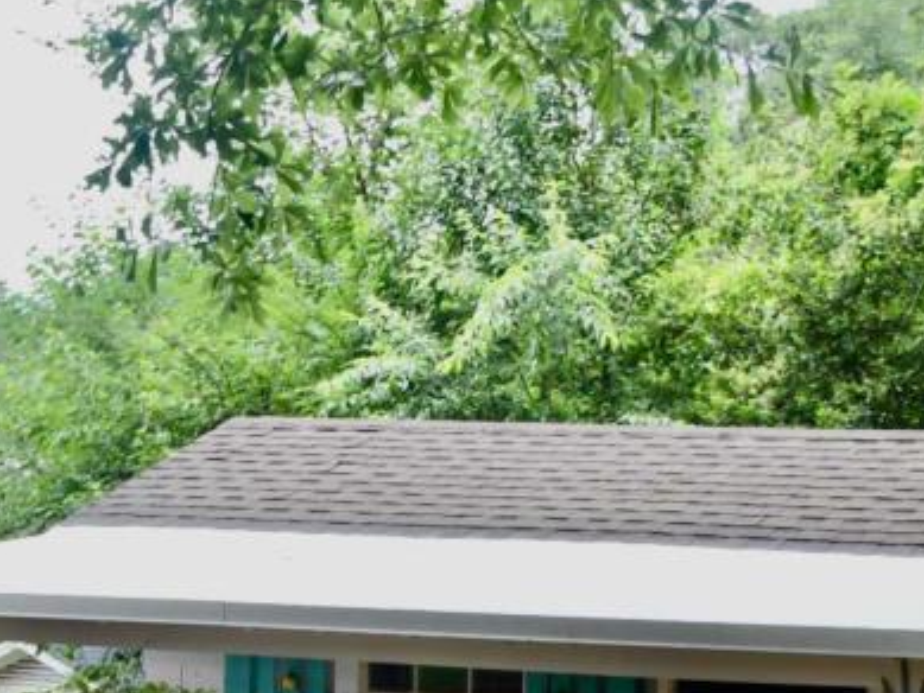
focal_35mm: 80
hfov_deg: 24.0
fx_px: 2136
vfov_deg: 17.9
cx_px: 767
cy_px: 733
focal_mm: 18
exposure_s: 1/250
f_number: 4.5
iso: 400
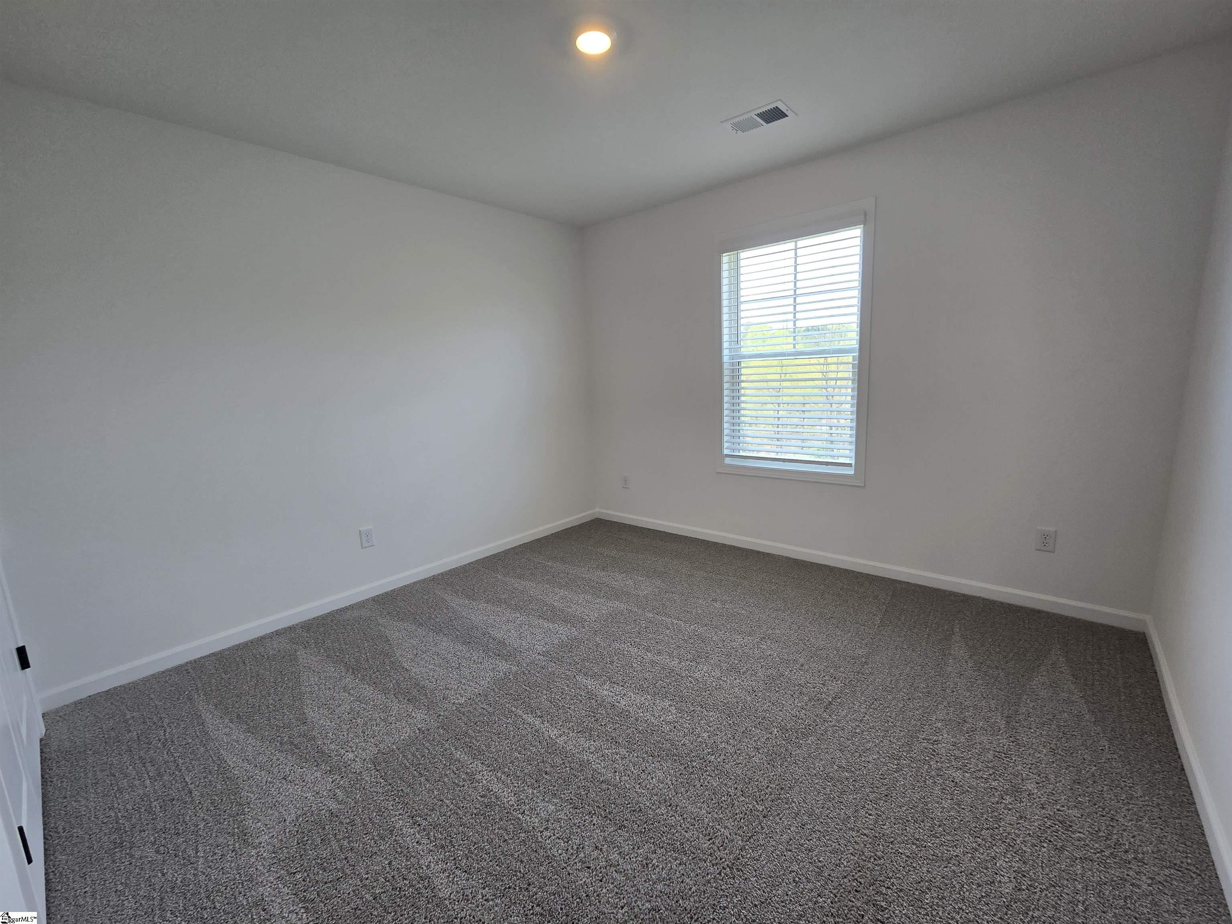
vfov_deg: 89.9
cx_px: 616
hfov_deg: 106.2
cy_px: 462
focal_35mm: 13
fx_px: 463
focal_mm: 2.2
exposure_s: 1/60
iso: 64
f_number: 2.2
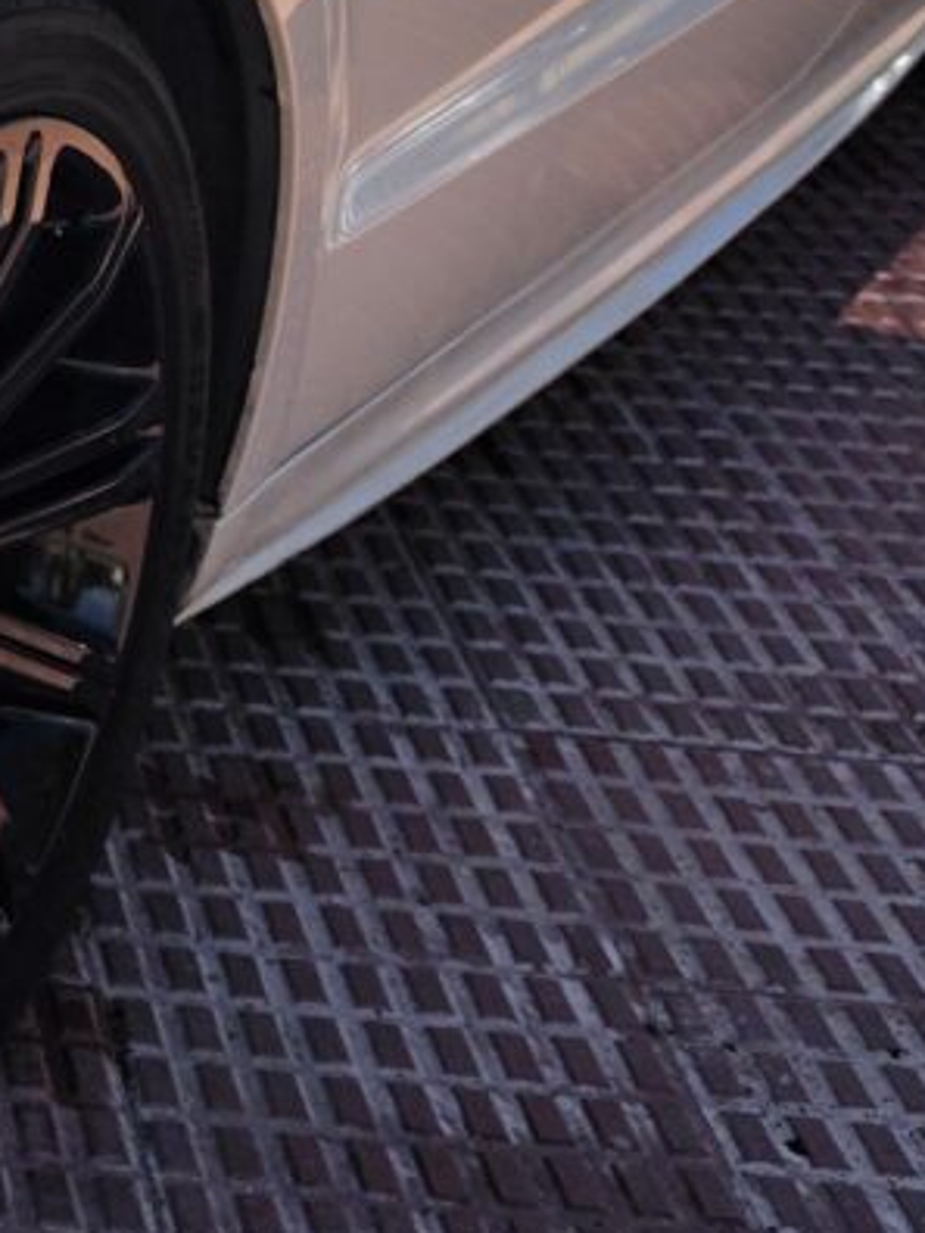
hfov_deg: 13.7
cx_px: -881
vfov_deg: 20.4
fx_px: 3313
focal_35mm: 93
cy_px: -19
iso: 32
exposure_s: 1/7939
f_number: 1.4
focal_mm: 6.5
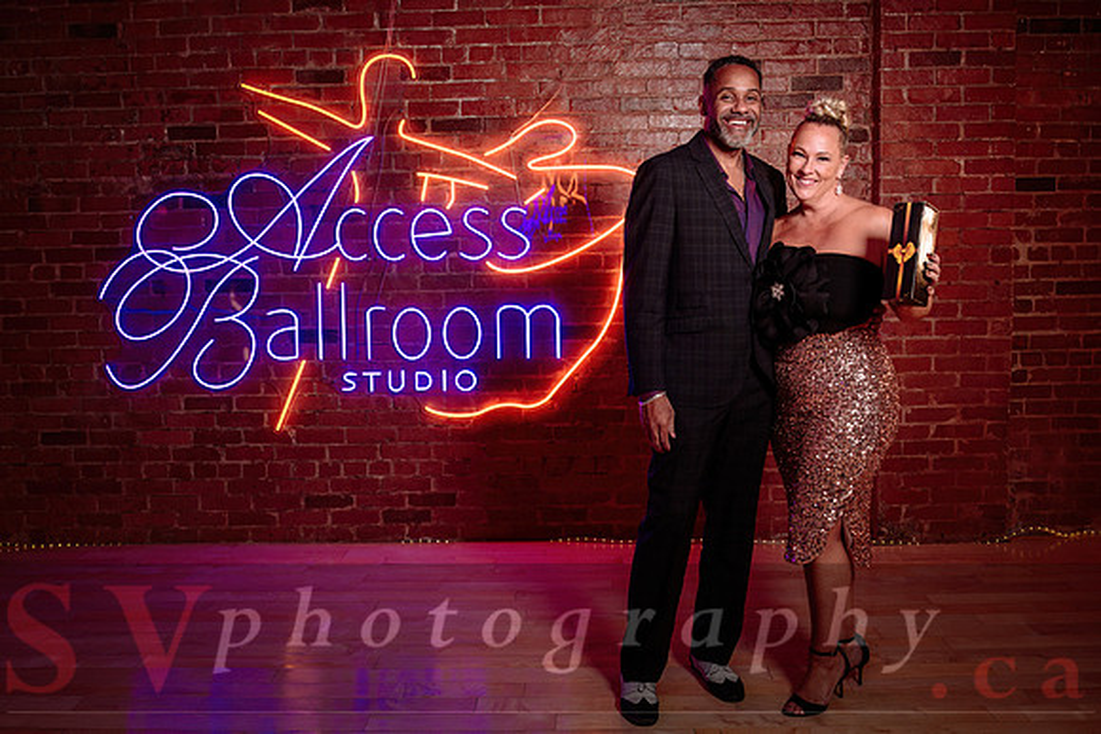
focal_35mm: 33
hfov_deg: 57.2
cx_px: 550
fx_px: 1011
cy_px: 336
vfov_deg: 39.9
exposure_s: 1/200
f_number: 3.2
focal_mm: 28
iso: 500
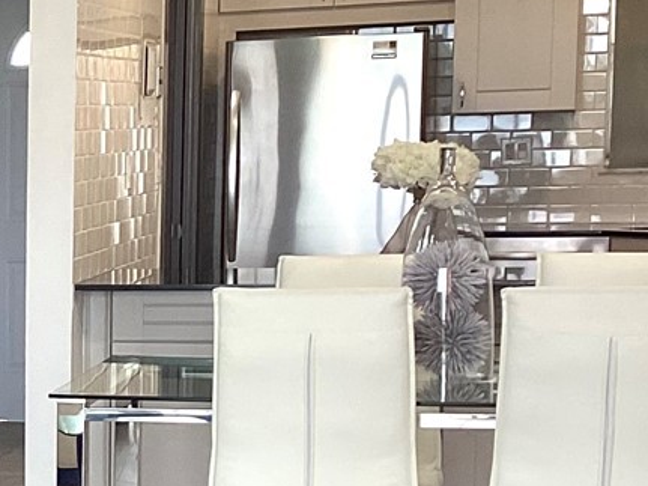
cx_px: -529
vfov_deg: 12.8
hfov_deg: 14.9
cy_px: 433
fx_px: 2152
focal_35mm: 115
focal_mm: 3.3
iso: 80
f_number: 2.4
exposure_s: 1/120
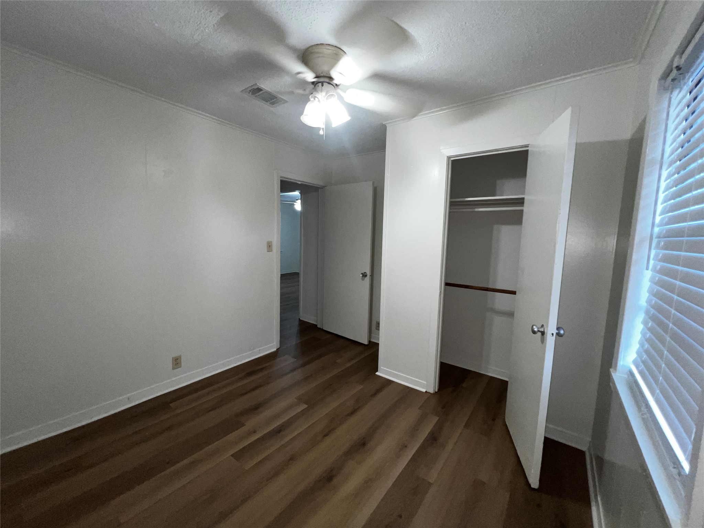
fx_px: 264
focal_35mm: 13
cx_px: 352
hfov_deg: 106.2
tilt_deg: -5.9
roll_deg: -1.6
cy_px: 264
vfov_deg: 89.9
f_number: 1.8
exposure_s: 1/60
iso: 125
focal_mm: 1.57
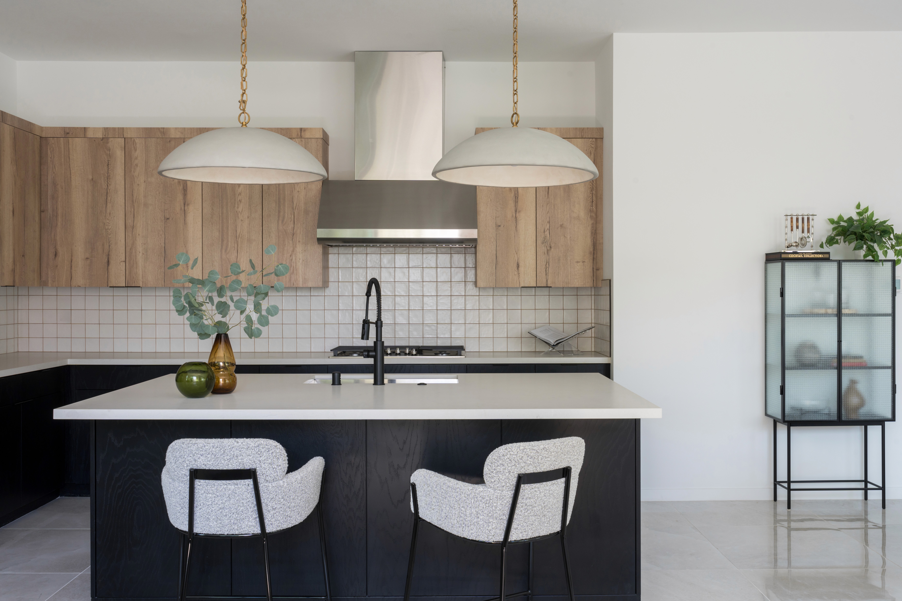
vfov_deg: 37.9
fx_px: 877
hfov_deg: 54.4
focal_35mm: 35
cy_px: 300
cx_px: 451
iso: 400
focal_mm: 35
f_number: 13
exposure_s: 1/8
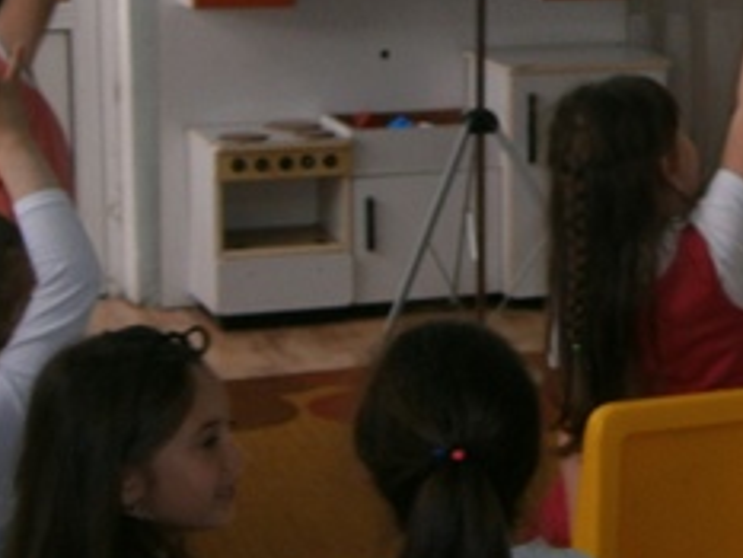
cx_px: 896
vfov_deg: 11.4
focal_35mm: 129
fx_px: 2770
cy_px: -13
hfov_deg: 14.8
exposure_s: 1/40
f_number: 3.4
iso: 125
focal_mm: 8.3
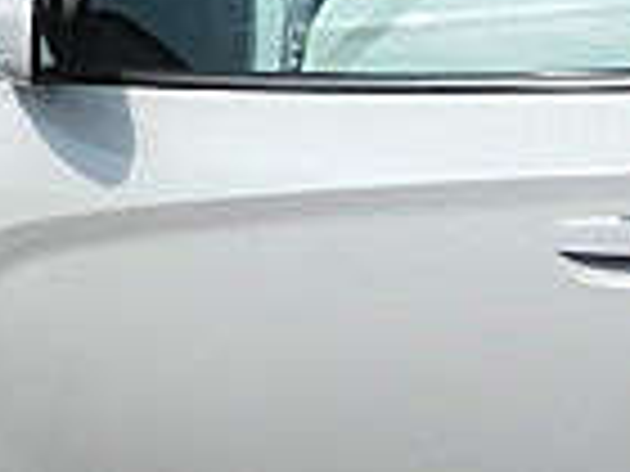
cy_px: 216
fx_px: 2985
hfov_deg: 11.6
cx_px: -310
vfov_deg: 9.1
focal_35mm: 164
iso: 50
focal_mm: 6.3
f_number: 7.9
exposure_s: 1/160
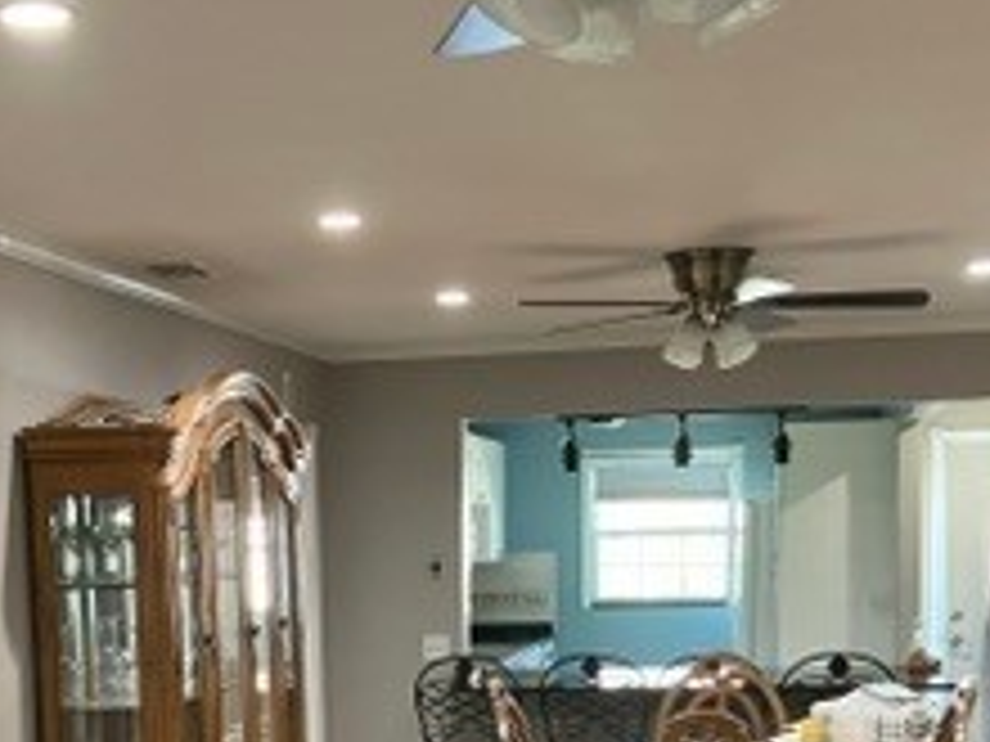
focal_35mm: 61
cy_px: 733
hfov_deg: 31.5
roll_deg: +2.8
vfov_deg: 23.1
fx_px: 1745
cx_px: 346
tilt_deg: -5.6
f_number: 1.8
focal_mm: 3.99
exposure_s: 1/60
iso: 320
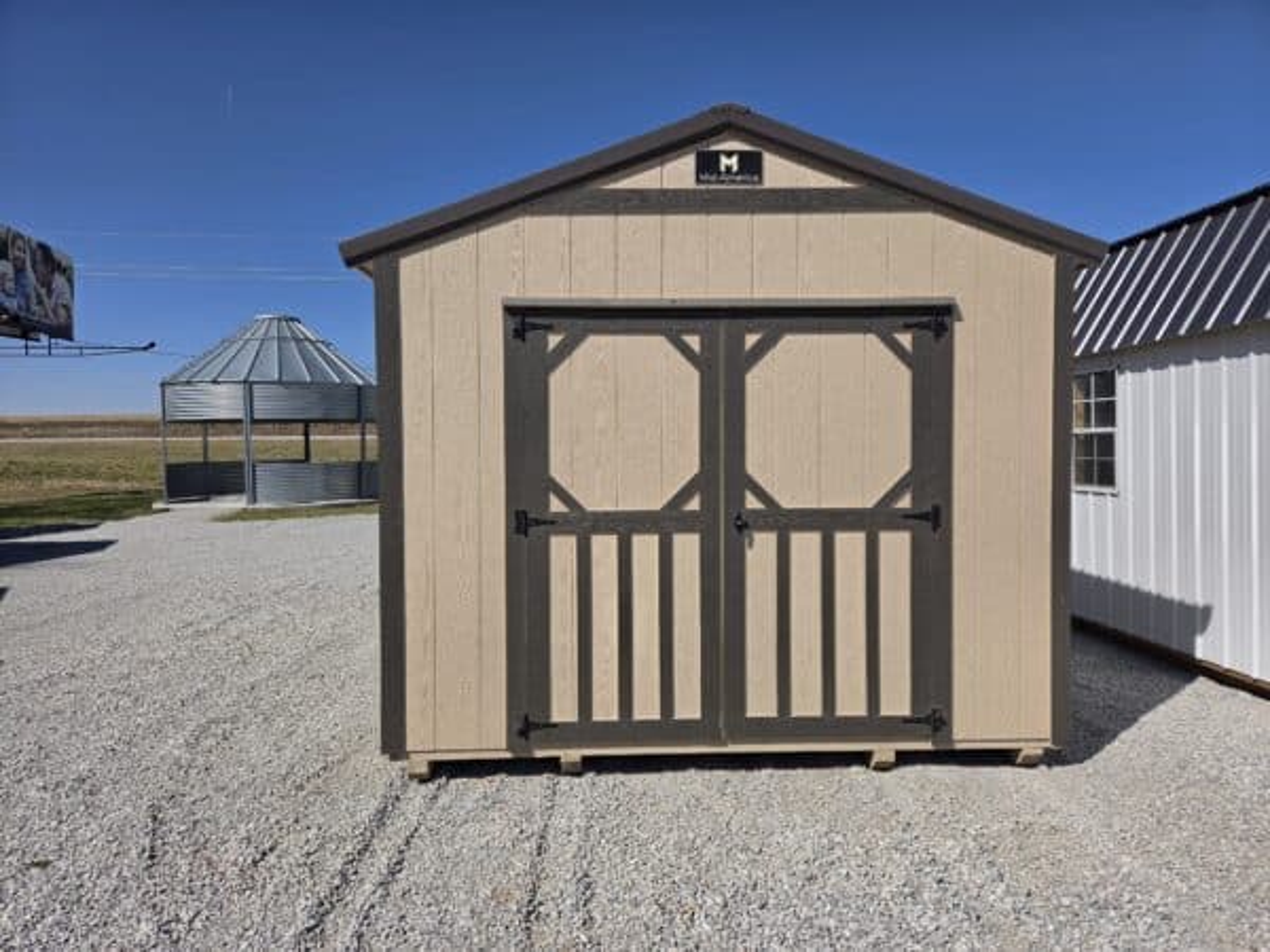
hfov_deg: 73.9
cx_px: 635
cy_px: 476
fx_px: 844
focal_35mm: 23
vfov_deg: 58.9
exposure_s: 1/7734
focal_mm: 5.4
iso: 80
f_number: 1.8
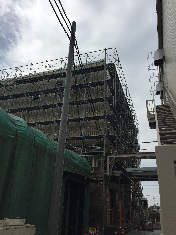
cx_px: 88
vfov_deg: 61.7
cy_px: 118
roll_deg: -4.7
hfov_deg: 48.2
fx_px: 197
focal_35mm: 29
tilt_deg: +24.1
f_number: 2.2
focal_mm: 4.15
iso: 32
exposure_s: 1/3597
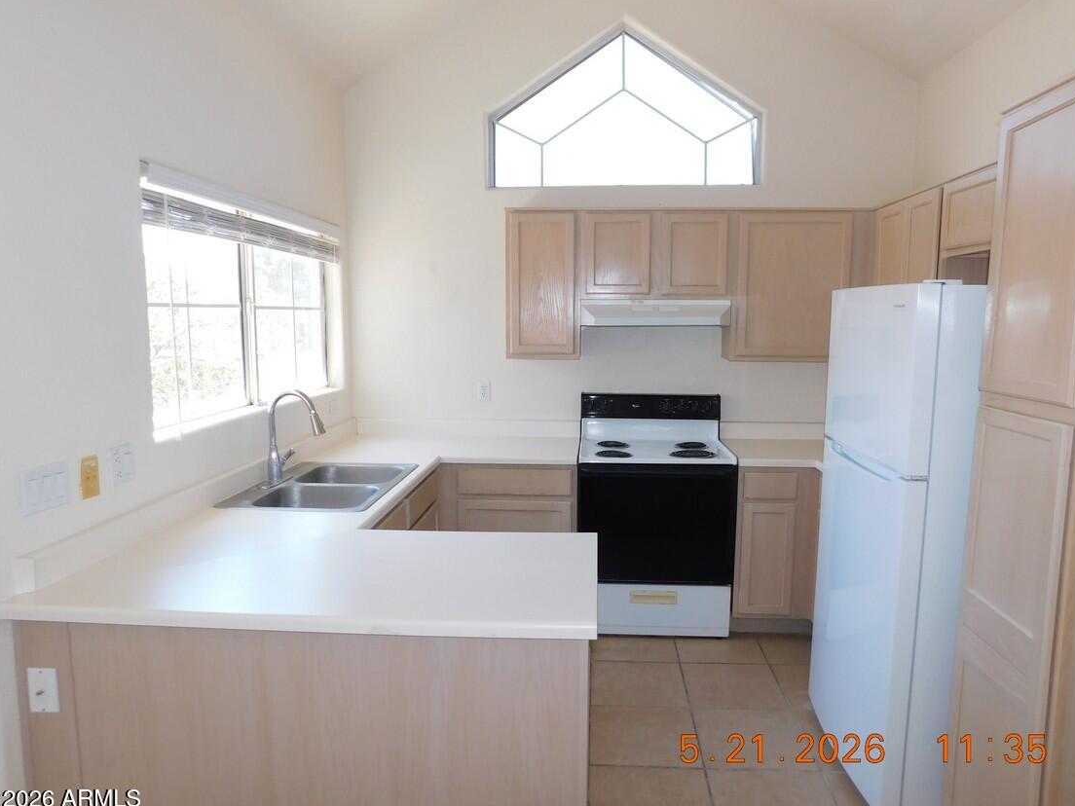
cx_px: 558
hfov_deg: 71.6
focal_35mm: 24
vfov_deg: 56.8
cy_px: 417
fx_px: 745
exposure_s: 1/80
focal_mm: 4
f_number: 3
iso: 125
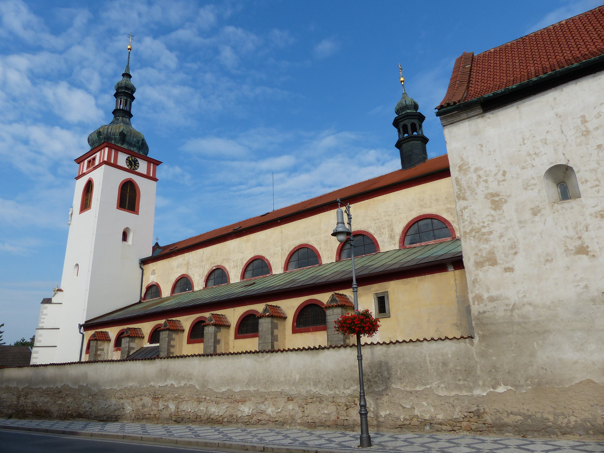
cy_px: 226
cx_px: 302
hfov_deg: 69.4
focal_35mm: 25
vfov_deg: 54.9
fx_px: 436
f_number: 4
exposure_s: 1/800
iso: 100
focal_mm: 4.5
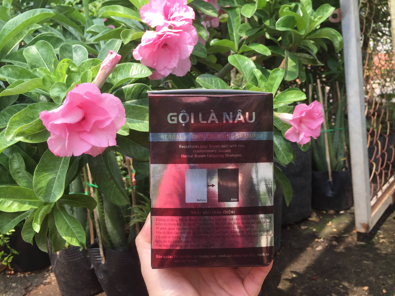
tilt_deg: -6.0
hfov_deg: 61.7
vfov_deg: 48.2
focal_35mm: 29
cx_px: 198
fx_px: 331
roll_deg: +8.0
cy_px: 148
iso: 32
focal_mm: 4.15
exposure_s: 1/403
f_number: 2.2
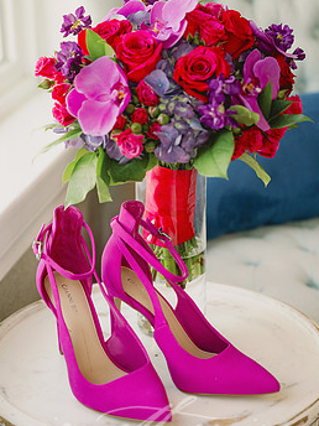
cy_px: 204
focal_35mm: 88
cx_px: 160
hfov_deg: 16.8
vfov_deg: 22.3
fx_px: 1081
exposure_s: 1/500
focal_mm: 70
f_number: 2.8
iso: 1250
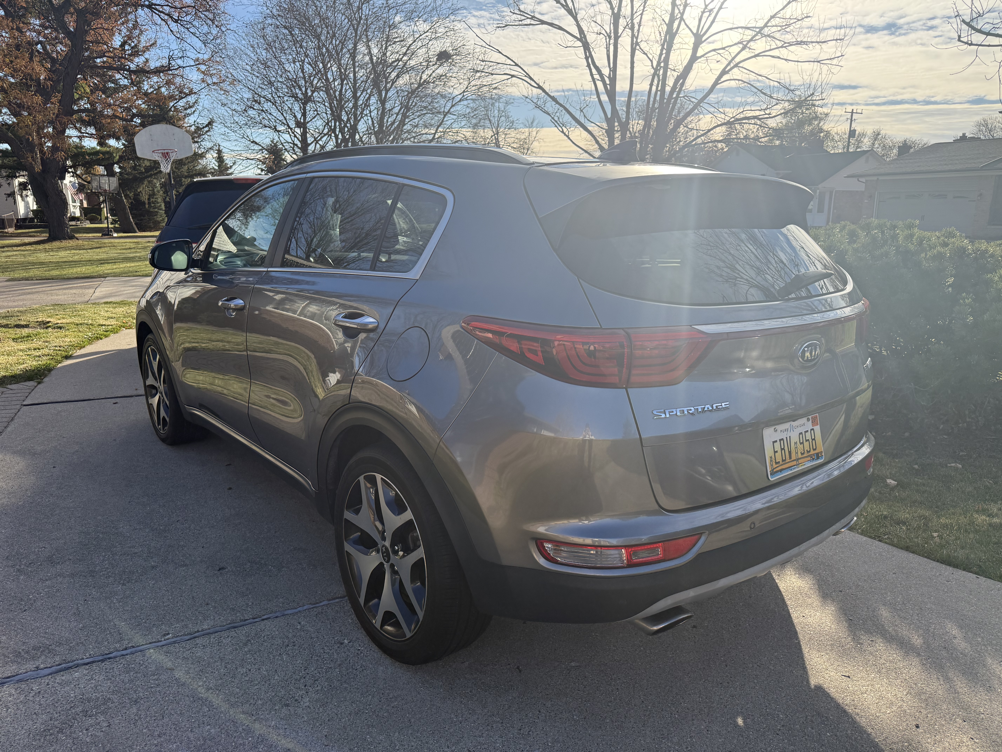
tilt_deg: -14.0
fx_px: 695
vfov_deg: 56.8
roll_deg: +0.0
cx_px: 501
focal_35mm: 24
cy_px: 376
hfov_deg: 71.6
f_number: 1.78
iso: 100
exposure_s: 1/4167
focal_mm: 6.76
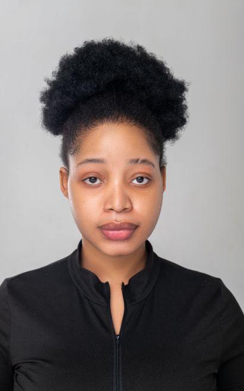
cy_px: 197
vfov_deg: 38.9
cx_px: 116
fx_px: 553
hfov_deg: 24.9
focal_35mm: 52
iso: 100
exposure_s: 1/200
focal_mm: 50
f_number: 6.3
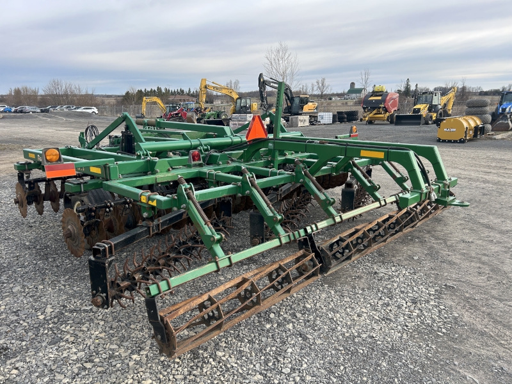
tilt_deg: -12.6
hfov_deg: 67.3
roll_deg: -0.4
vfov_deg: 53.1
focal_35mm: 26
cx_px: 256
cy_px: 192
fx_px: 385
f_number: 1.5
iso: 50
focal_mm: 5.7
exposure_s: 1/1295
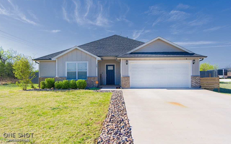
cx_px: 115
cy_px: 69
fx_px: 189
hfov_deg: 62.9
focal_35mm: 30
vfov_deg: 41.8
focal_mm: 29
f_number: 7.1
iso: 400
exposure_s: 1/1250
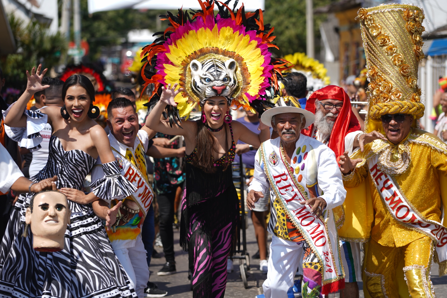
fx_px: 1752
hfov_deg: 14.5
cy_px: 149
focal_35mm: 141
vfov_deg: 9.7
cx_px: 224
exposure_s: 1/500
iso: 50
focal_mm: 141
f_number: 4
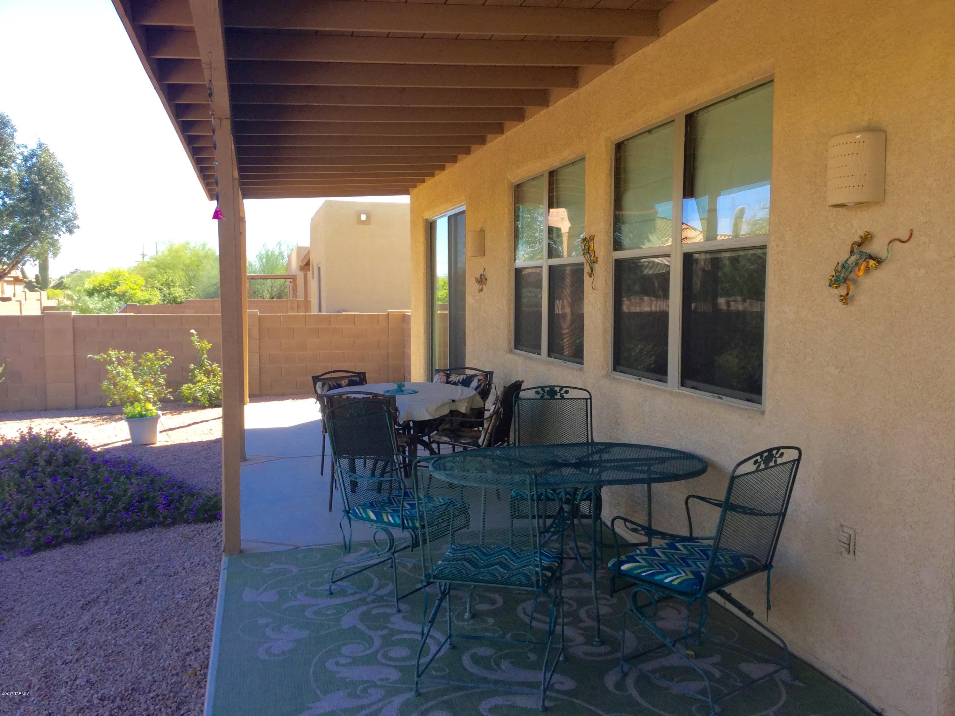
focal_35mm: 31
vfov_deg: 45.4
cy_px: 358
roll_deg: +0.2
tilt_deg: -6.9
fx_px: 855
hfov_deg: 58.4
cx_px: 478
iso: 25
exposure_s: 1/264
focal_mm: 3.3
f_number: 2.4
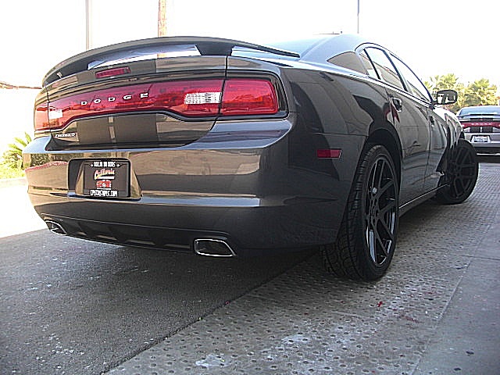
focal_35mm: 36
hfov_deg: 51.4
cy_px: 188
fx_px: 520
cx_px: 250
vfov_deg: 39.7
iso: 50
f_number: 2.8
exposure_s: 1/125
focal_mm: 6.3
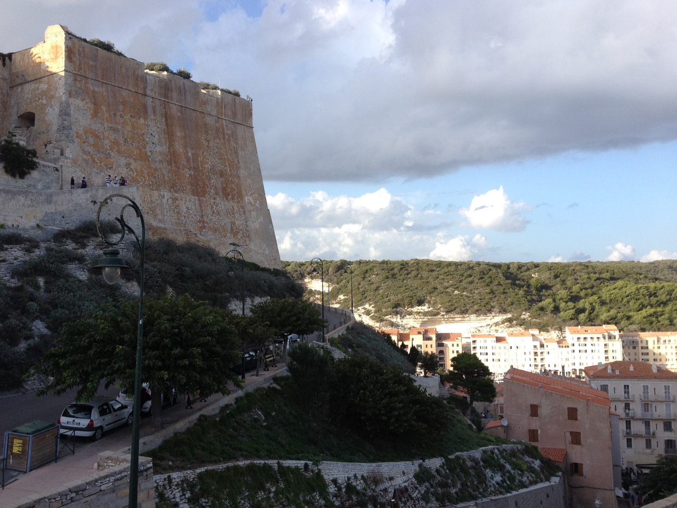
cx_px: 338
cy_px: 254
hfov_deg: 52.6
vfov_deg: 40.7
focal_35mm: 35
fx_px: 685
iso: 64
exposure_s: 1/581
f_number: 2.4
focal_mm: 4.28
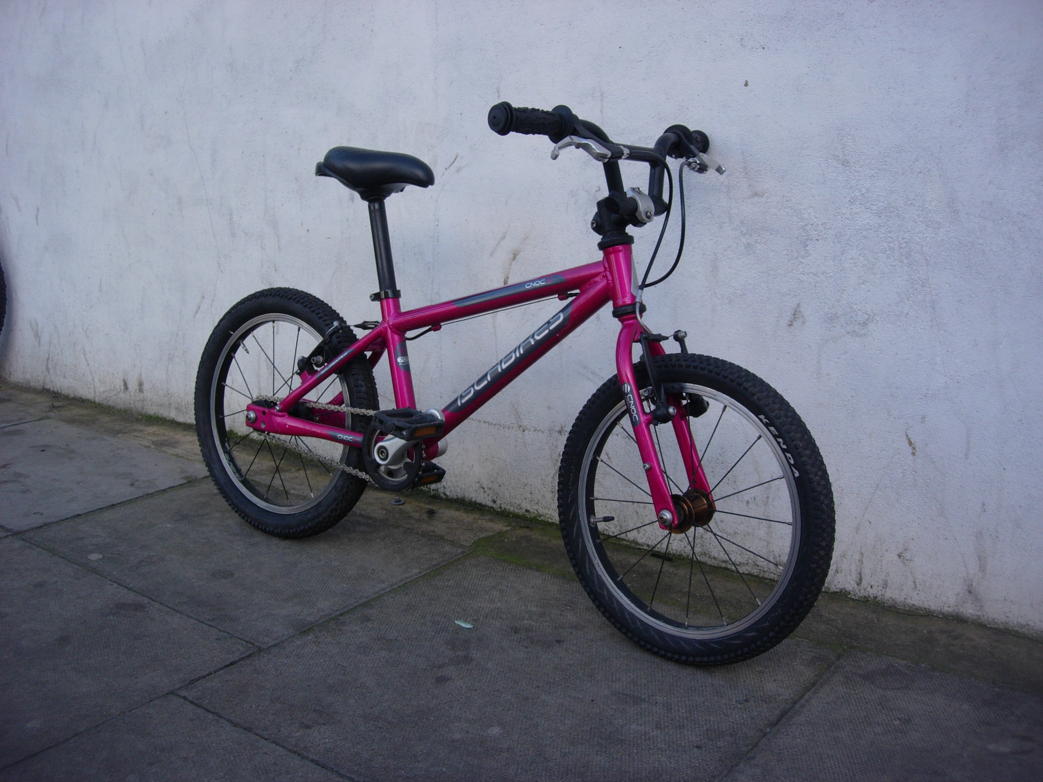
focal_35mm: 38
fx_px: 1145
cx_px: 522
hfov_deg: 49.0
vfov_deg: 37.7
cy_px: 391
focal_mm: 7.8
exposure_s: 1/497
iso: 64
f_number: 2.8
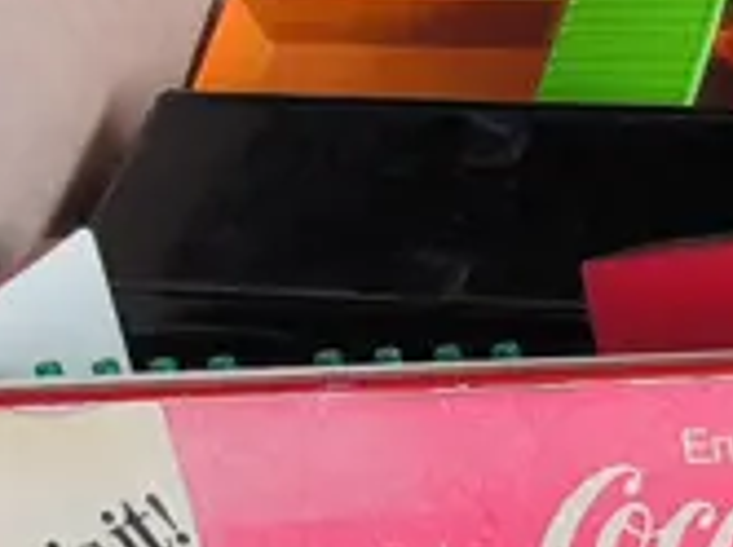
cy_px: 675
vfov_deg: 8.8
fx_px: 3531
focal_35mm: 167
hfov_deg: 10.8
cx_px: 1462
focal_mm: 2.87
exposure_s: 1/100
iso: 100
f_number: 2
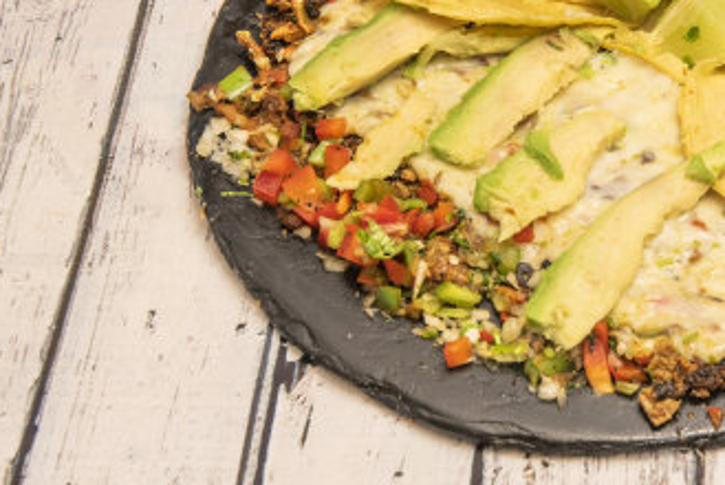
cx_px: 613
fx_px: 2177
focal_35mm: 108
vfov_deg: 12.7
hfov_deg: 18.7
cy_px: 142
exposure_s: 1/2
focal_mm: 58
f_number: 10
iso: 160
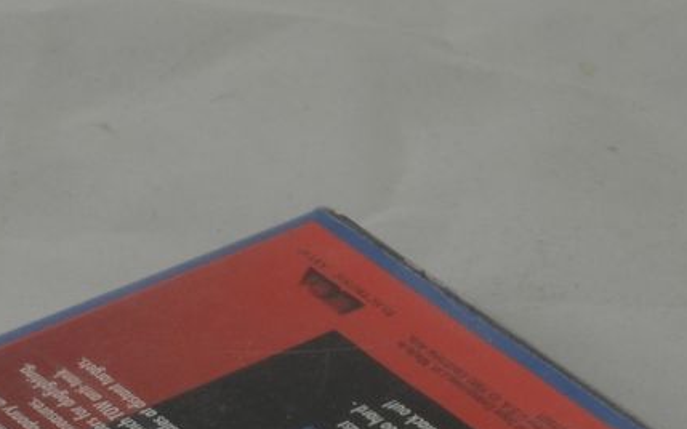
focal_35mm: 256
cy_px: 774
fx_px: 4792
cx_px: 191
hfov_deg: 8.2
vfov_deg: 5.1
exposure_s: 1/3
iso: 100
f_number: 20
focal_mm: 40
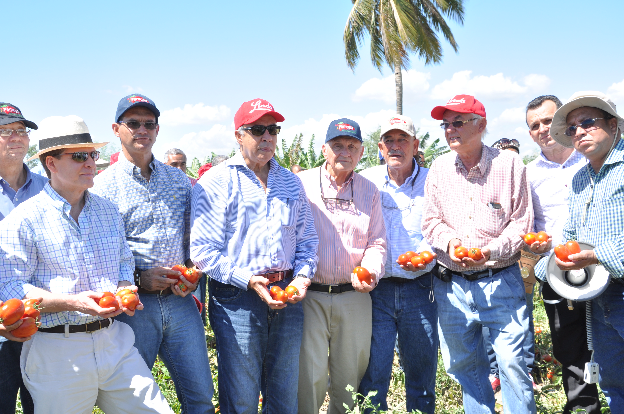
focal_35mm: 45
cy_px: 207
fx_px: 779
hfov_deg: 43.7
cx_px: 312
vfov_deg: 29.8
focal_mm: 30
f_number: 10
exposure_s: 1/160
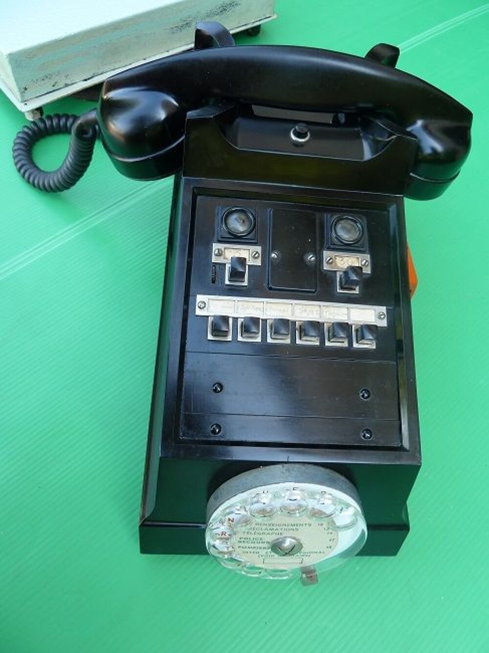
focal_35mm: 25
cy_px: 326
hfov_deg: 54.8
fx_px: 471
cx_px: 244
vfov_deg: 69.4
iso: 80
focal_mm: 4.1
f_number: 3.3
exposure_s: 1/40
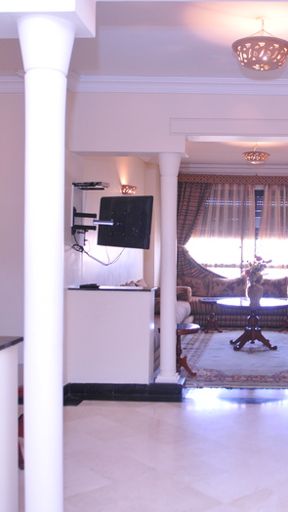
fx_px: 1235
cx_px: 240
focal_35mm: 91
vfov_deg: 23.4
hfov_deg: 13.2
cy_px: 254
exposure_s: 1/60
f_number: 3.2
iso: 500
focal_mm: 38
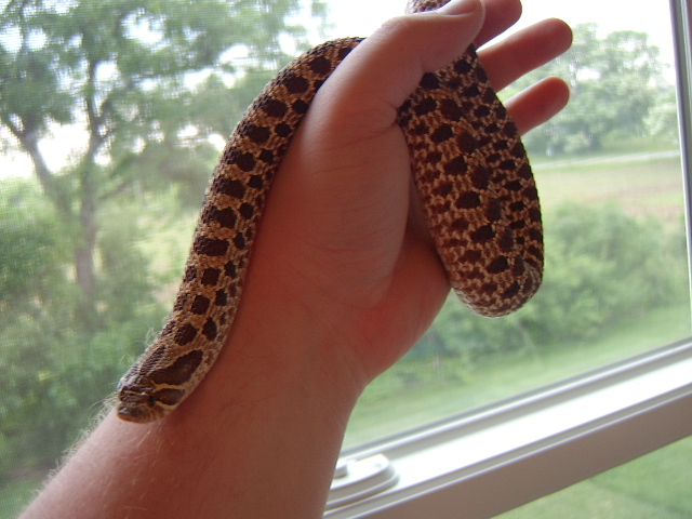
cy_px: 260
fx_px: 620
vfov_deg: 45.4
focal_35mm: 31
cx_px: 346
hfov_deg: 58.4
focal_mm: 8.13
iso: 100
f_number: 2.7
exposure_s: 1/23
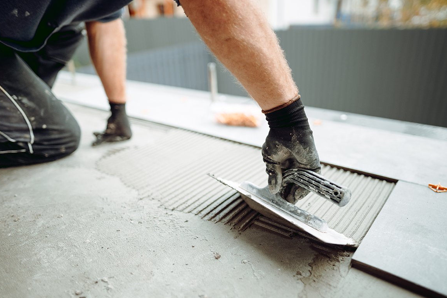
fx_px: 310
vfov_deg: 51.3
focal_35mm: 25
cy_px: 152
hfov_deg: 71.5
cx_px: 224
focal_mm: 24
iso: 320
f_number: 1.4
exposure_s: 1/1250
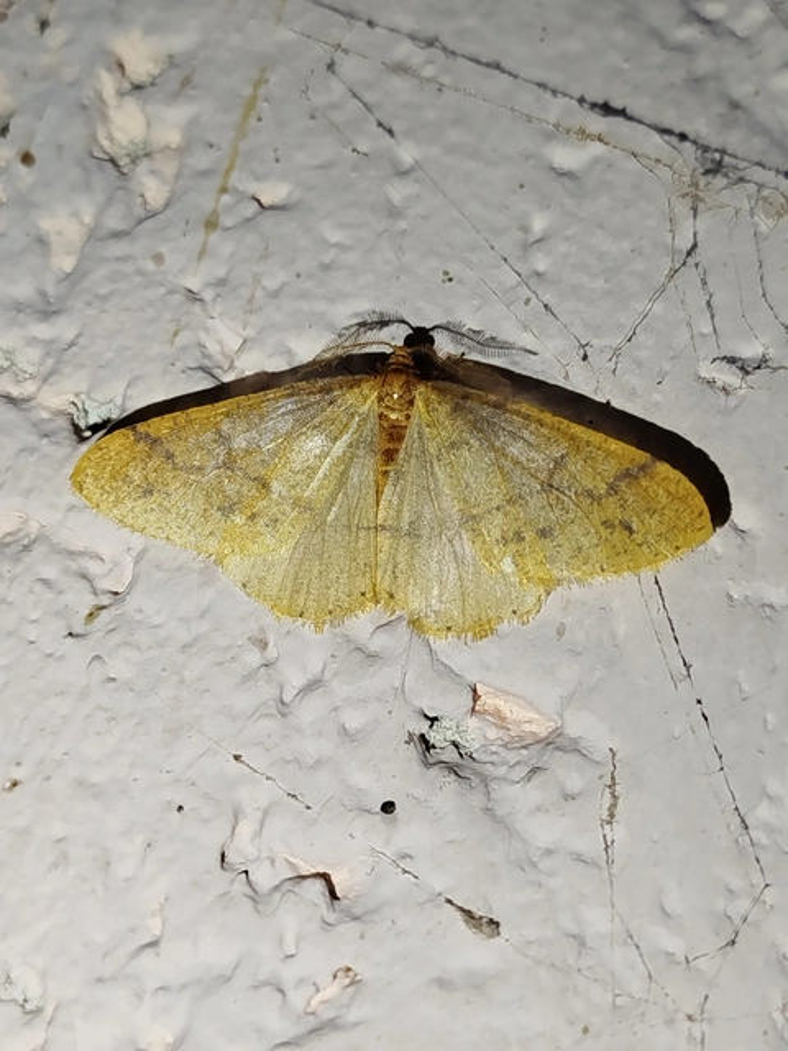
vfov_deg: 29.8
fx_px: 1973
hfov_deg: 22.6
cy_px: 526
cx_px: 394
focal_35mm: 65
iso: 100
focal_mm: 5.31
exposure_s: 1/50
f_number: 1.7
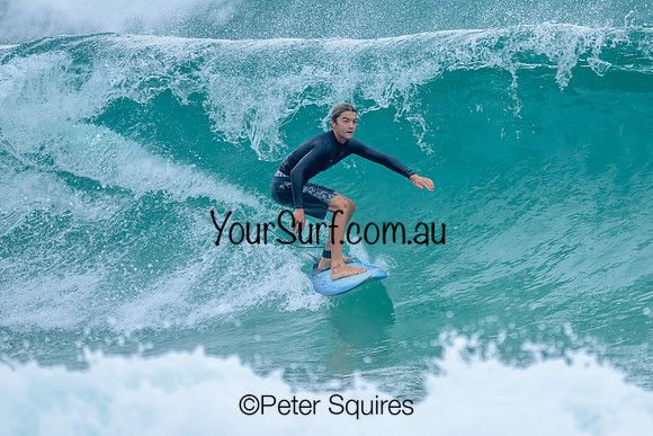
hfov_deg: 1.9
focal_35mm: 1100
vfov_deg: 1.3
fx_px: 19949
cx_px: 394
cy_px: 188
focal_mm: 800
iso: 900
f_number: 6.3
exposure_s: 1/2500
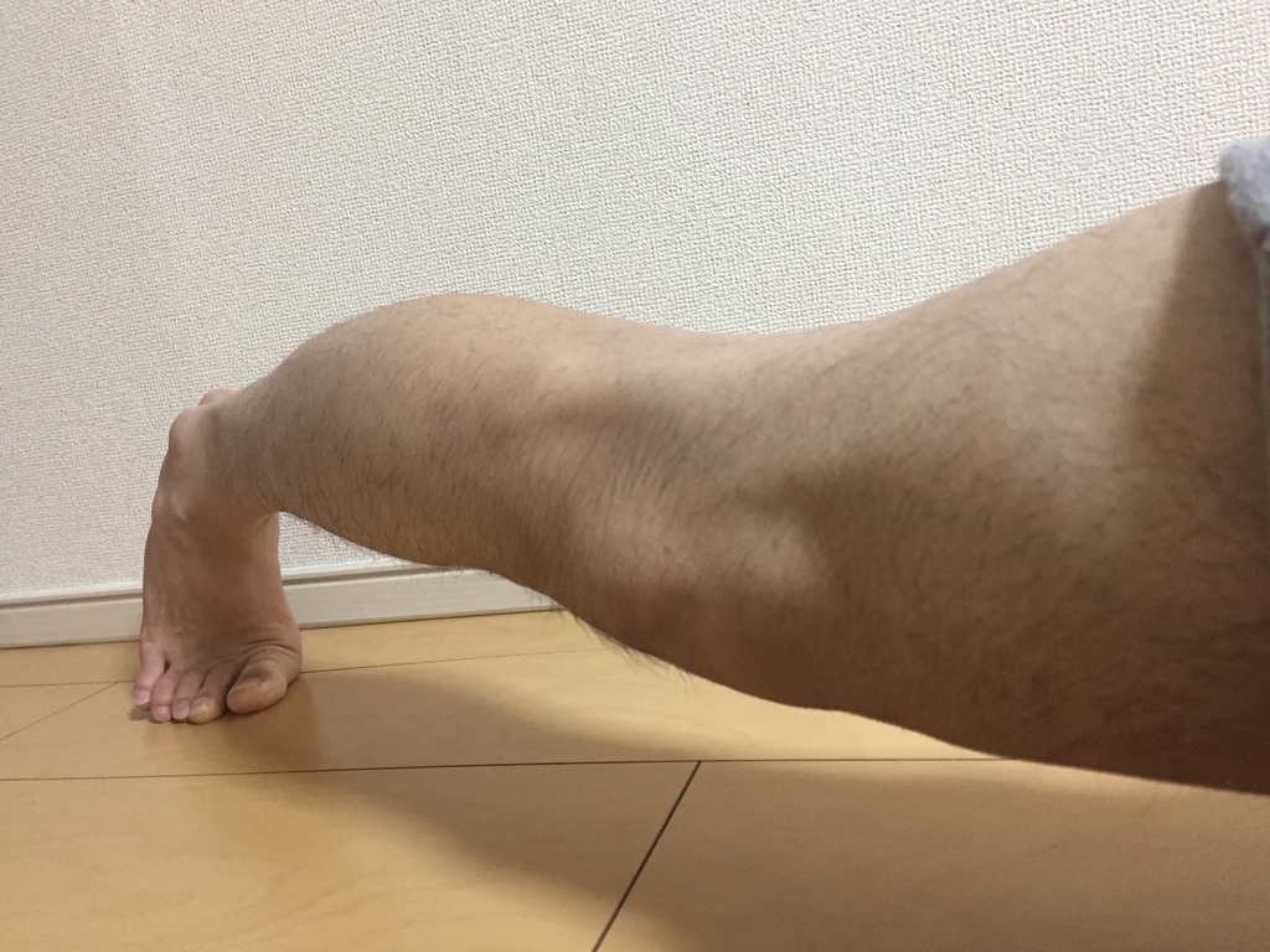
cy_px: 476
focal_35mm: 29
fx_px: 1064
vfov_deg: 48.2
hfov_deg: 61.7
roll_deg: +9.1
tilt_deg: -8.1
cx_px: 635
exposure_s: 1/30
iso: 160
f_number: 2.2
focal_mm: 4.15
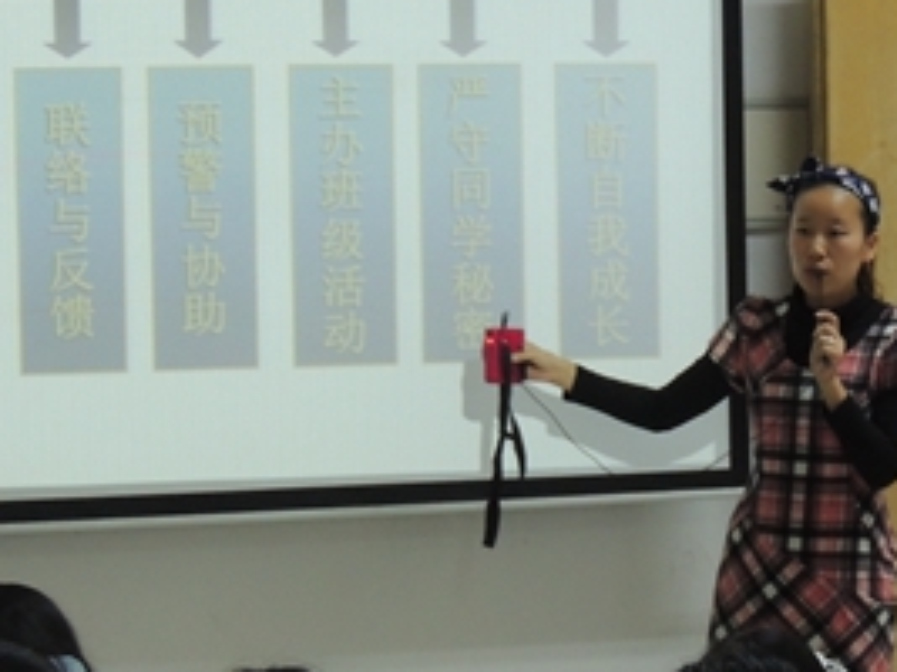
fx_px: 6113
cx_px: 650
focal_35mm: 236
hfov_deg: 8.4
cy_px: 435
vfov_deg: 6.3
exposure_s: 1/25
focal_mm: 18.7
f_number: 4.2
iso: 500
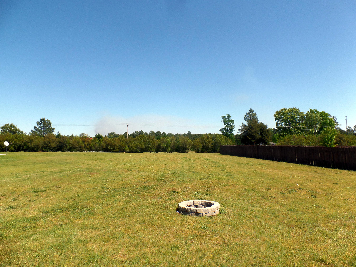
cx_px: 178
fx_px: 237
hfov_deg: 73.9
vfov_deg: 58.9
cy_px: 134
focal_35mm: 23
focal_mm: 4.1
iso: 100
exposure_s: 1/1000
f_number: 3.5
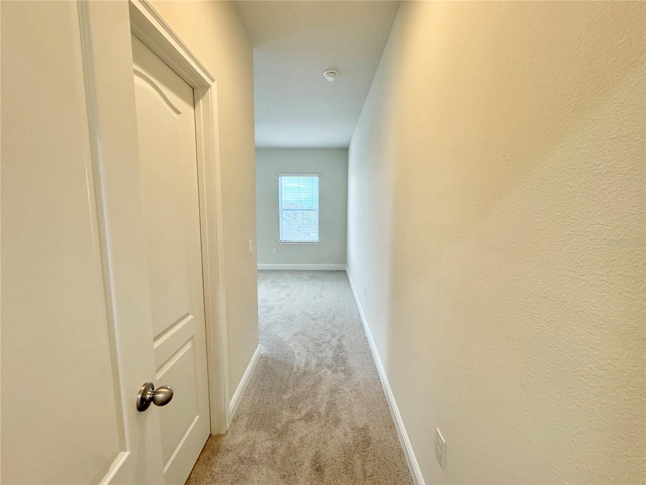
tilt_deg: -6.3
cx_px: 323
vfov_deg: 85.7
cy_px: 242
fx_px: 261
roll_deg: -0.7
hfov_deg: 102.1
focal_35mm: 14
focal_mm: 2.22
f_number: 2.2
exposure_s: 1/120
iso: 320
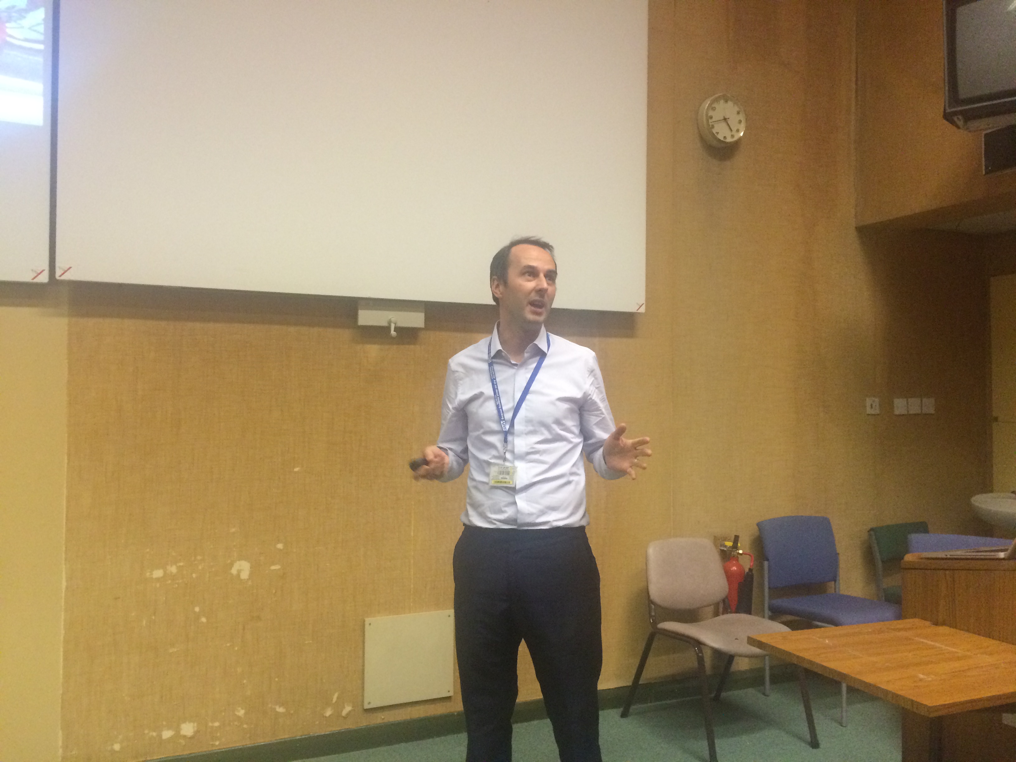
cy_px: 381
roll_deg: -0.1
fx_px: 851
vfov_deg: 48.2
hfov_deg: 61.7
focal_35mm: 29
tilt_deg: +1.4
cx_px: 508
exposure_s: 1/24
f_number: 2.2
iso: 320
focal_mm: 4.15
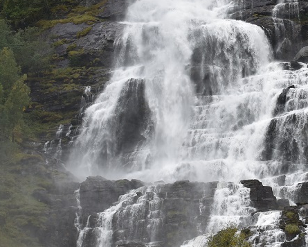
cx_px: 256
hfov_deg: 17.7
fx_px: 977
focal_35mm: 107
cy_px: 129
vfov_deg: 14.4
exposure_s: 1/100
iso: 100
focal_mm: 29
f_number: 5
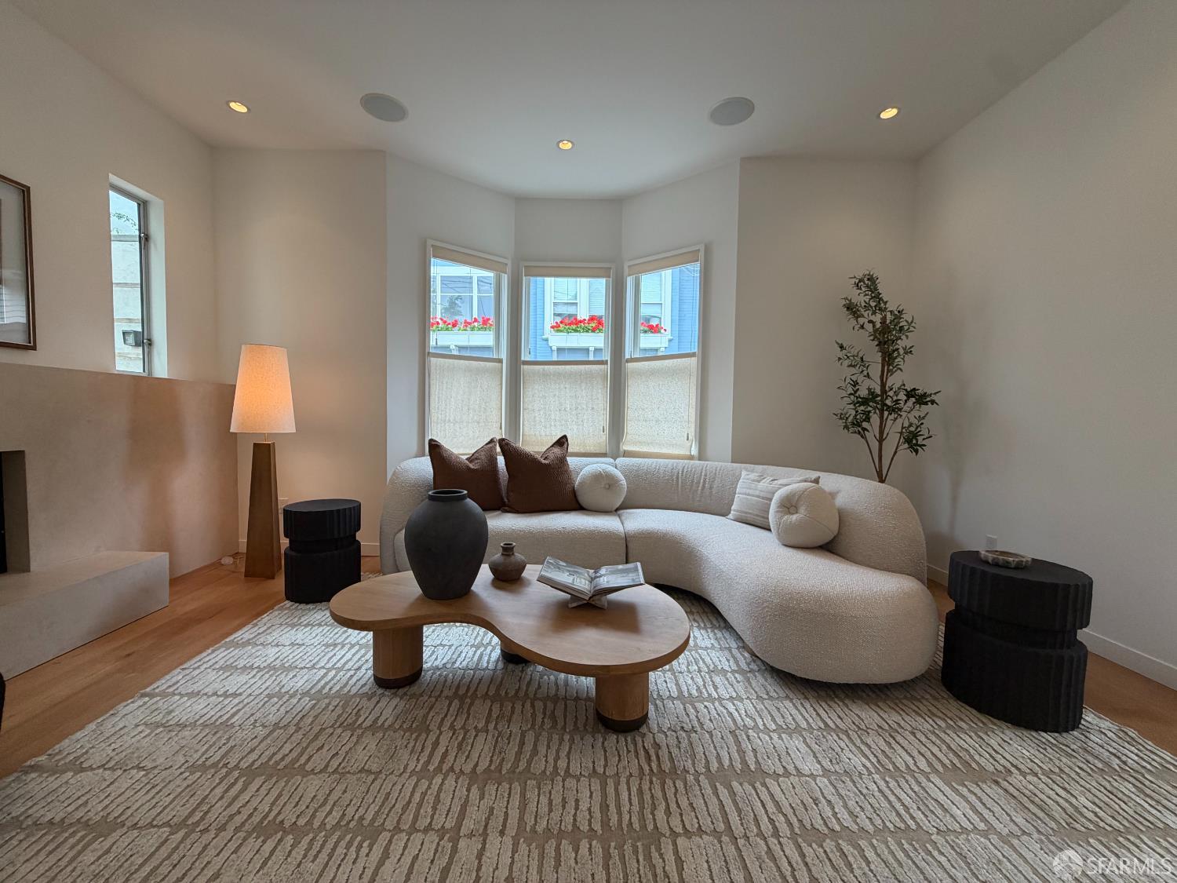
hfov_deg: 102.1
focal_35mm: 14
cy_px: 442
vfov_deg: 85.7
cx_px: 588
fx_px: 476
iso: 125
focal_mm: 2.22
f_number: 2.2
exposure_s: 1/120
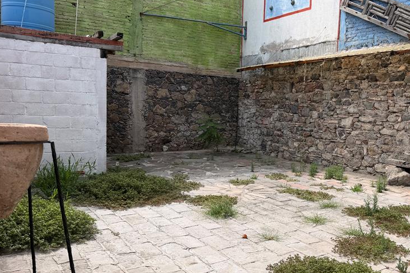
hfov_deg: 53.6
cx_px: 265
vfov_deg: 37.9
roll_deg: -2.3
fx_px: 399
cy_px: 144
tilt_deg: -4.6
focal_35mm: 35
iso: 80
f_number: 1.78
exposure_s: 1/2525
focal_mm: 6.76
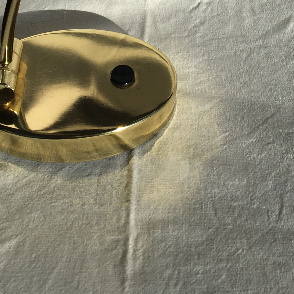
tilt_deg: -34.4
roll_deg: -0.2
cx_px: 222
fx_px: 673
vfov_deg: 22.0
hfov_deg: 24.4
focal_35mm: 70
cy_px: -93
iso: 25
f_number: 2.2
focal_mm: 4.15
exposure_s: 1/2564
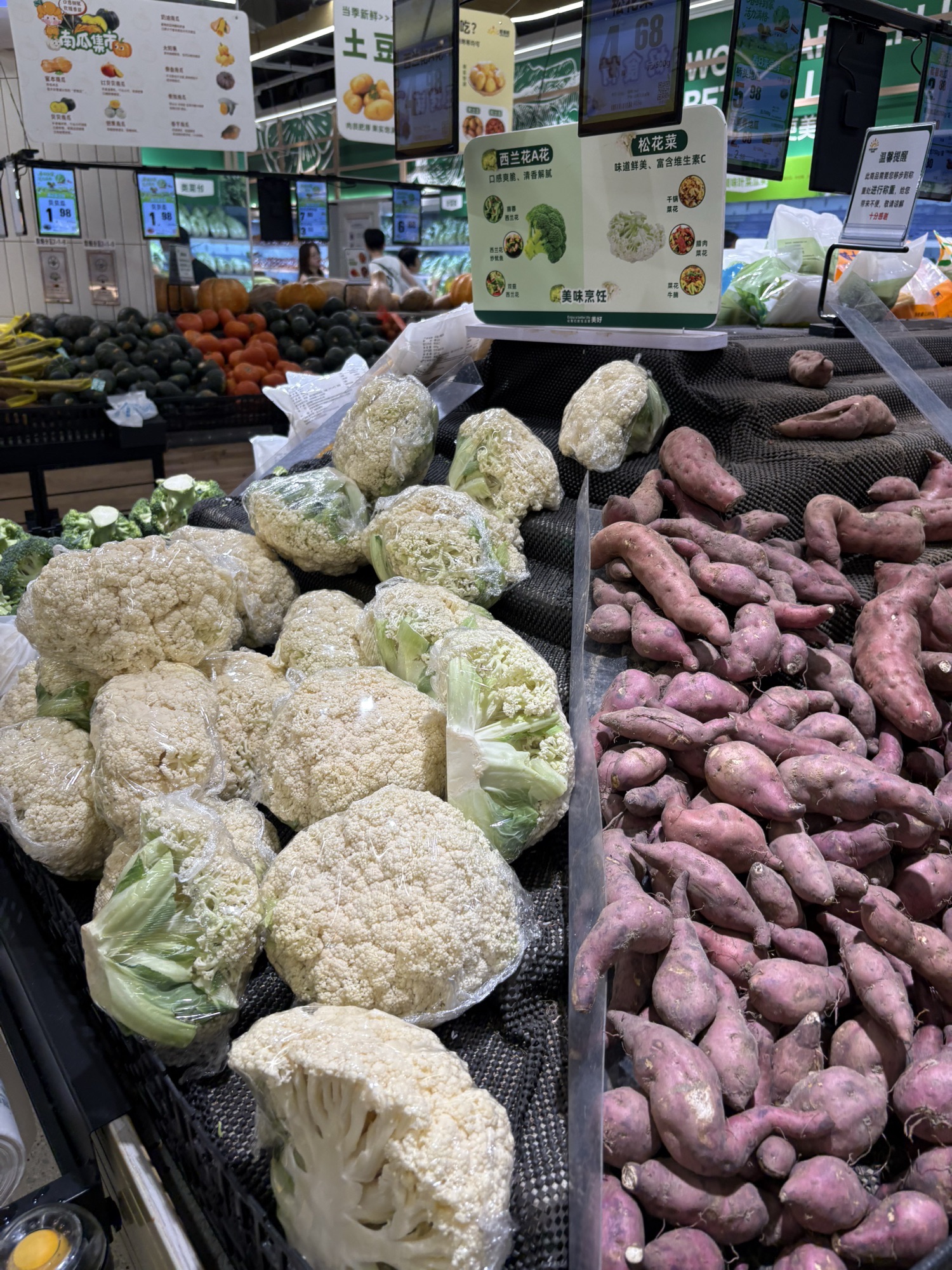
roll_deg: -1.8
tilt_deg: -20.9
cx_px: 476
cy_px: 635
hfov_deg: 53.1
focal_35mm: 26
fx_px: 953
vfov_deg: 67.3
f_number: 1.6
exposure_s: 1/122
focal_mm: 5.96
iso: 32
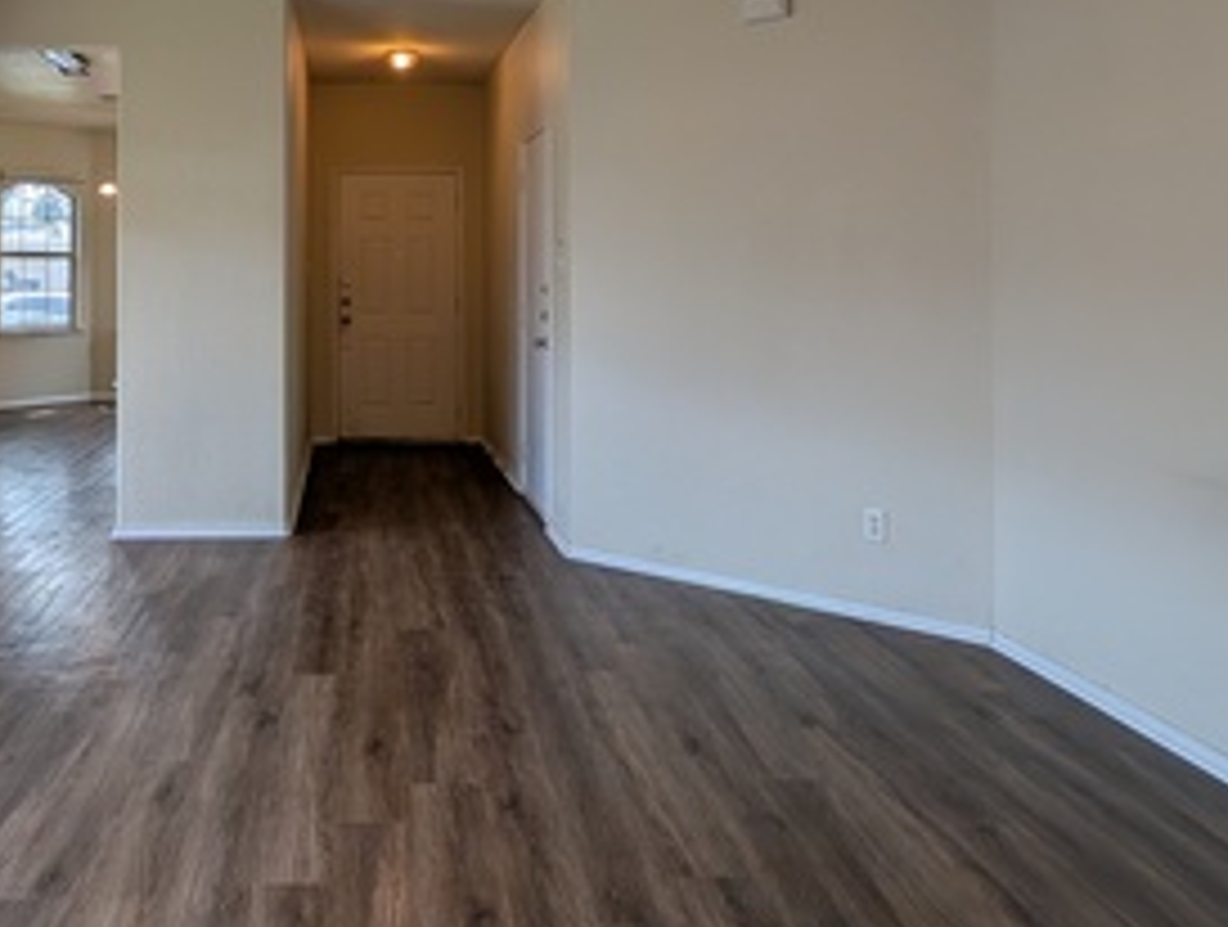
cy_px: 261
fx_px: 995
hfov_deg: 61.5
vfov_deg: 48.5
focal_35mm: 28
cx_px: 391
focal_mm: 2.02
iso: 62
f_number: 1.7
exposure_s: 1/244
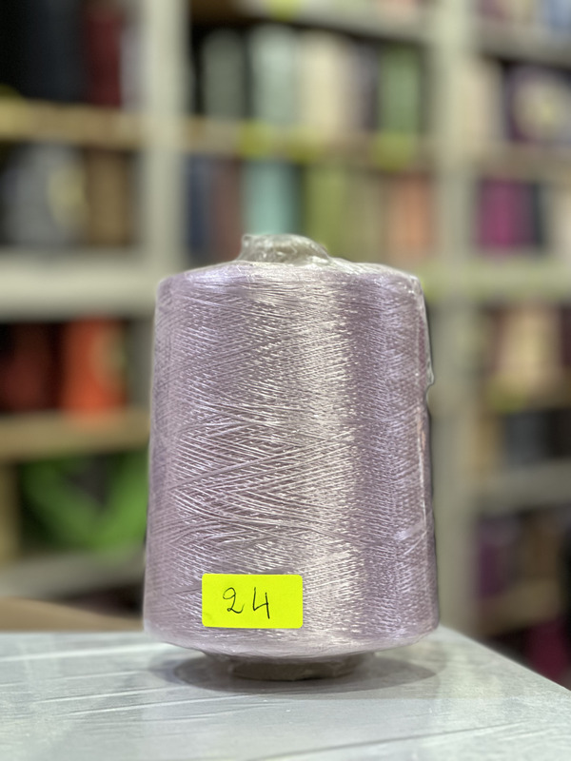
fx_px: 1694
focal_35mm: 77
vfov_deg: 25.3
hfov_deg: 19.1
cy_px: 380
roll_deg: -0.7
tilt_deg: -2.8
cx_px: 286
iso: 160
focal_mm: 9
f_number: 2.8
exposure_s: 1/33
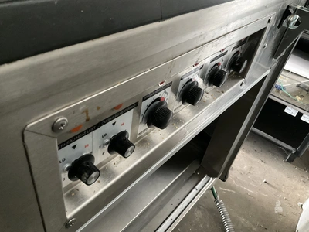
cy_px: 116
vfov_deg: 48.2
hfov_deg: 61.7
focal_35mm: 29
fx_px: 259
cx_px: 154
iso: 500
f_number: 1.8
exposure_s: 1/30
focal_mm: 3
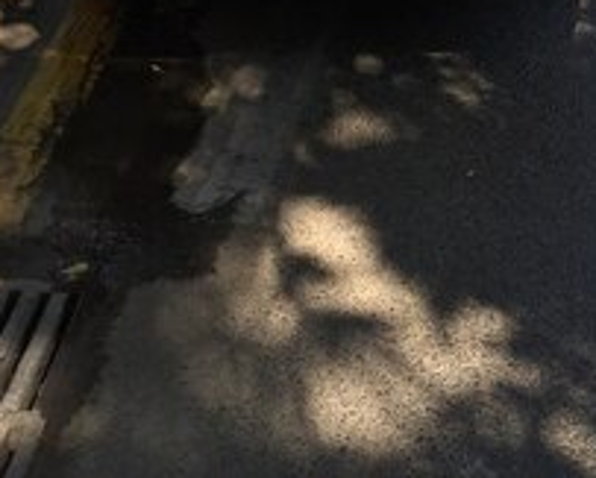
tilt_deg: -8.5
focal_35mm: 69
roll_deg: +0.7
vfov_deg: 19.3
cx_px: 335
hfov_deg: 27.5
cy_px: -246
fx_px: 1219
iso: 32
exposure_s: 1/628
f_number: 2.2
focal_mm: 4.15
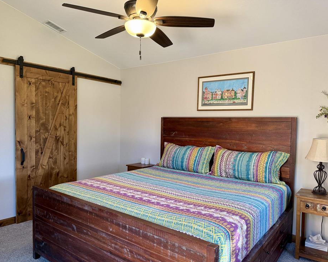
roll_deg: -1.2
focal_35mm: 26
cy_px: 135
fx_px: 252
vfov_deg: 54.9
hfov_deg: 66.0
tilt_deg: -3.0
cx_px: 168
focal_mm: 6.76
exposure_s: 1/120
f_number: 1.78
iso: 200
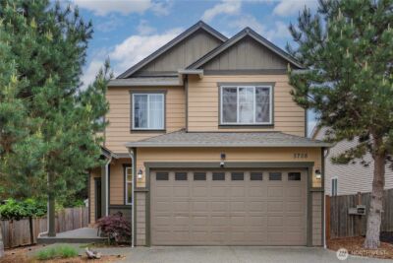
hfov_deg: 71.5
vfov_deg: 51.3
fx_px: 273
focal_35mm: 25
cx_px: 196
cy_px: 132
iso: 320
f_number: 9
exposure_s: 1/100
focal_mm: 17
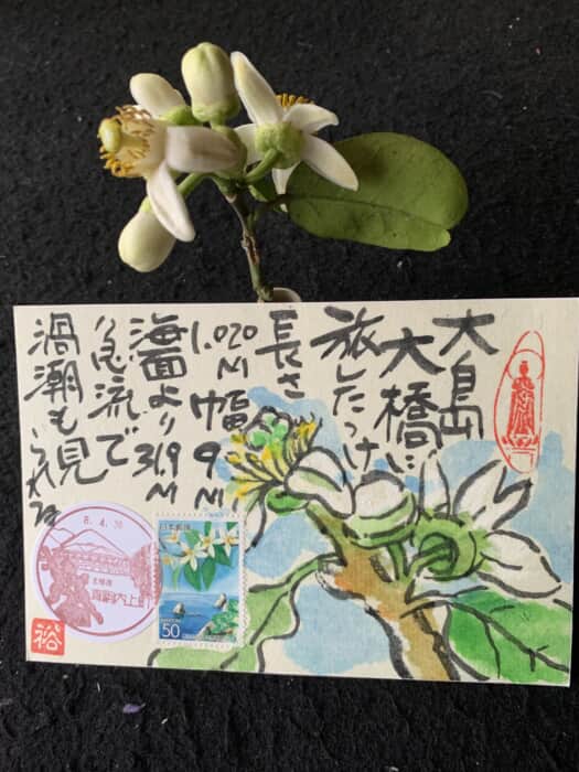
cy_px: 386
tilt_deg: -65.0
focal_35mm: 26
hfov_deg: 53.1
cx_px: 290
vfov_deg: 67.3
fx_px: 580
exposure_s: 1/60
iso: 250
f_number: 1.8
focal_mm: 4.25
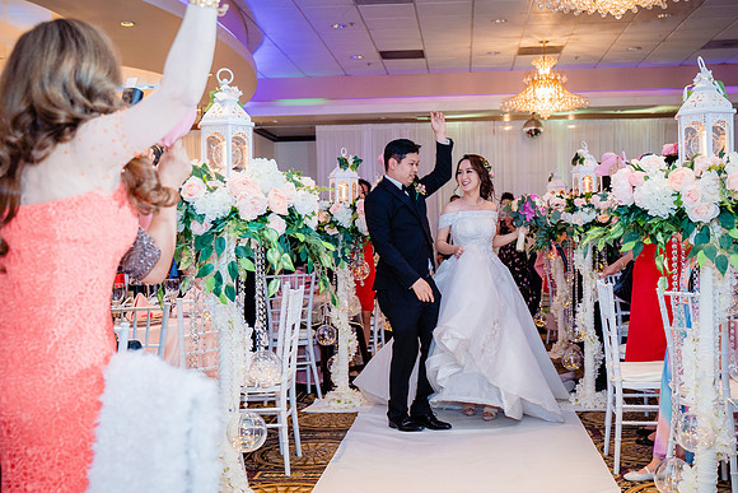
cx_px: 402
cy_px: 257
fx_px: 941
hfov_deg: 42.8
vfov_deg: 29.3
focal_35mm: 46
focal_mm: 42
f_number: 3.5
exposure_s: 1/160
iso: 1250
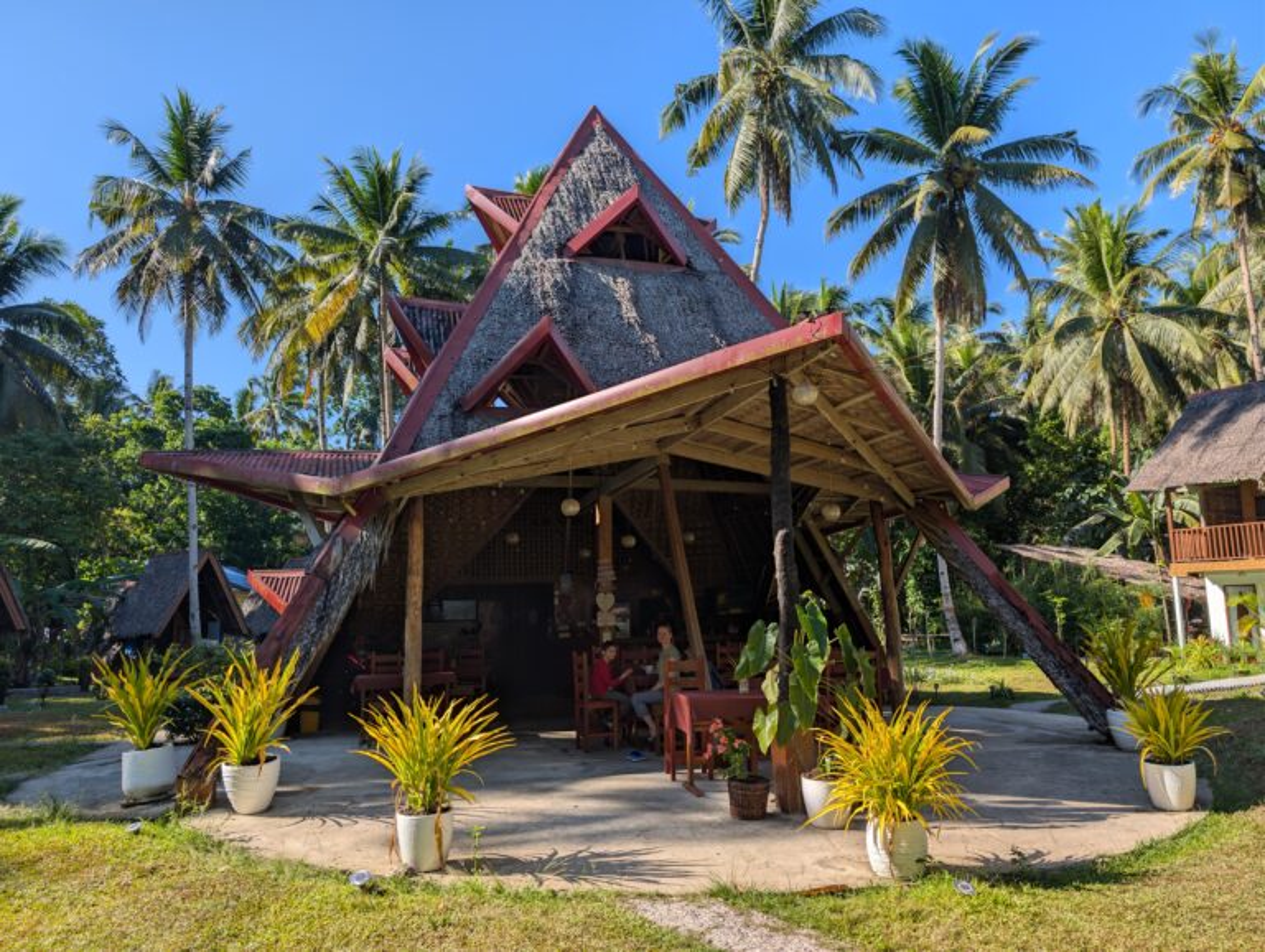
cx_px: 632
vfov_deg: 56.9
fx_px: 878
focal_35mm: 24
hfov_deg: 71.5
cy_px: 476
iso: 20
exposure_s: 1/782
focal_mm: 6.9
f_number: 1.68
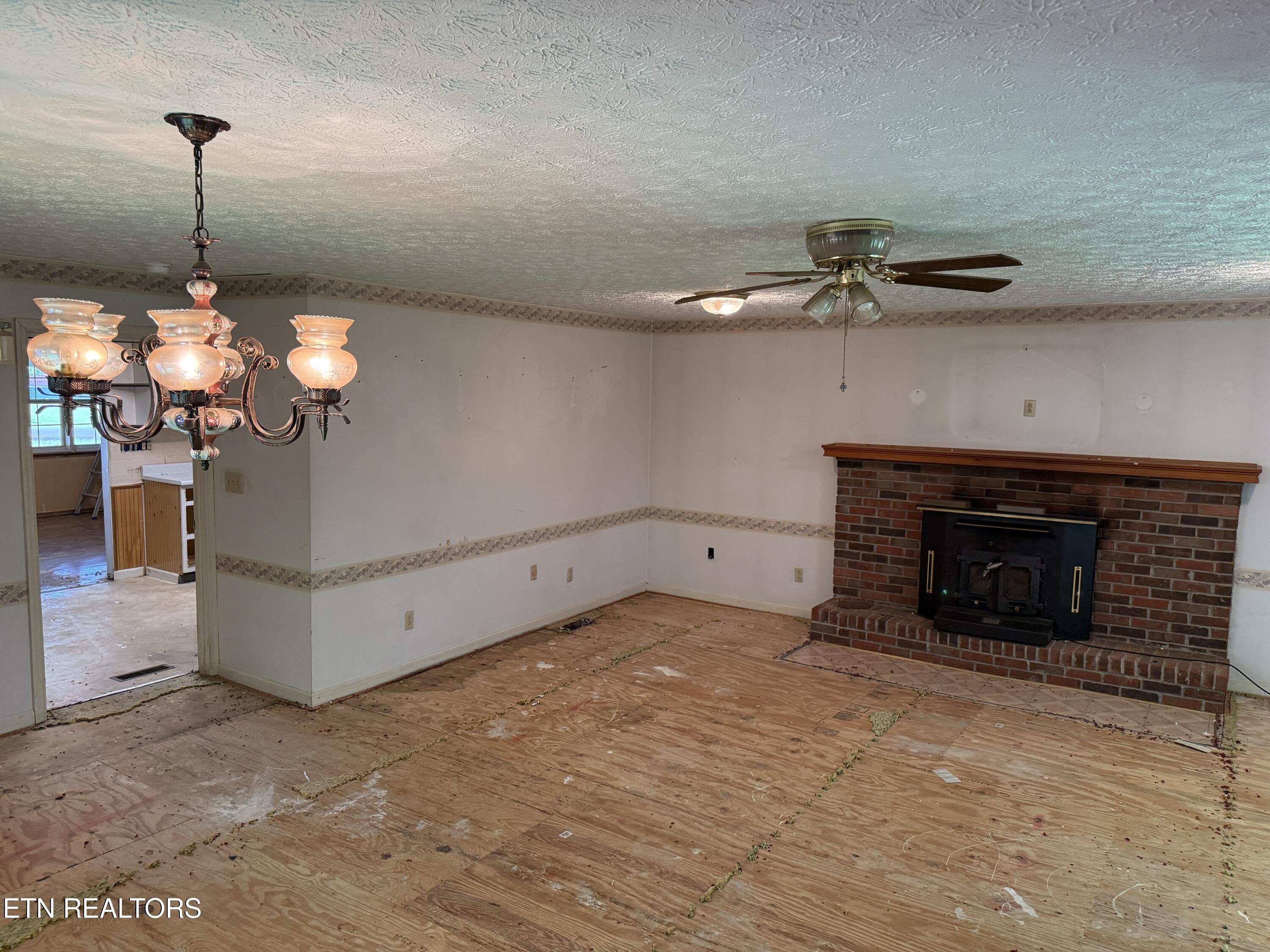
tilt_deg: -5.3
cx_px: 635
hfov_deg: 71.6
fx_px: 881
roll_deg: -1.7
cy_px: 476
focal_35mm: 24
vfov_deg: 56.8
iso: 320
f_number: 1.78
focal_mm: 6.76
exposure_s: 1/120
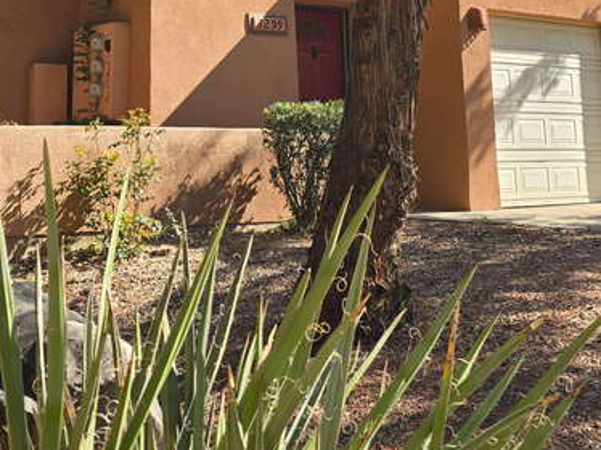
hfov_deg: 30.6
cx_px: 217
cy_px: -34
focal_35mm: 63
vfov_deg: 22.1
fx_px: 1093
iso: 12
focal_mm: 6.3
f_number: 1.7
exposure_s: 1/407
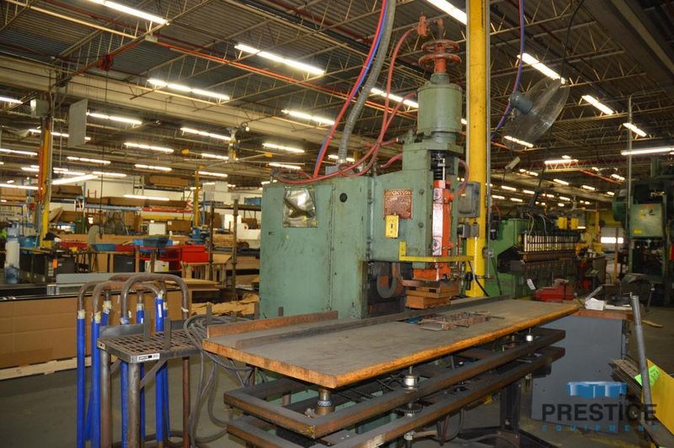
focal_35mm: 27
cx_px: 337
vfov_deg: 47.9
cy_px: 224
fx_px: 505
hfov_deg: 67.4
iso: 720
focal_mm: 18
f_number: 3.5
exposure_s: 1/60
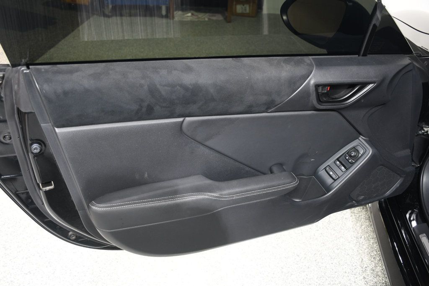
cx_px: 214
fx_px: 405
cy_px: 143
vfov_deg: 38.9
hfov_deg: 55.8
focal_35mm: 34
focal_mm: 23
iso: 100
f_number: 3.8
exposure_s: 1/160
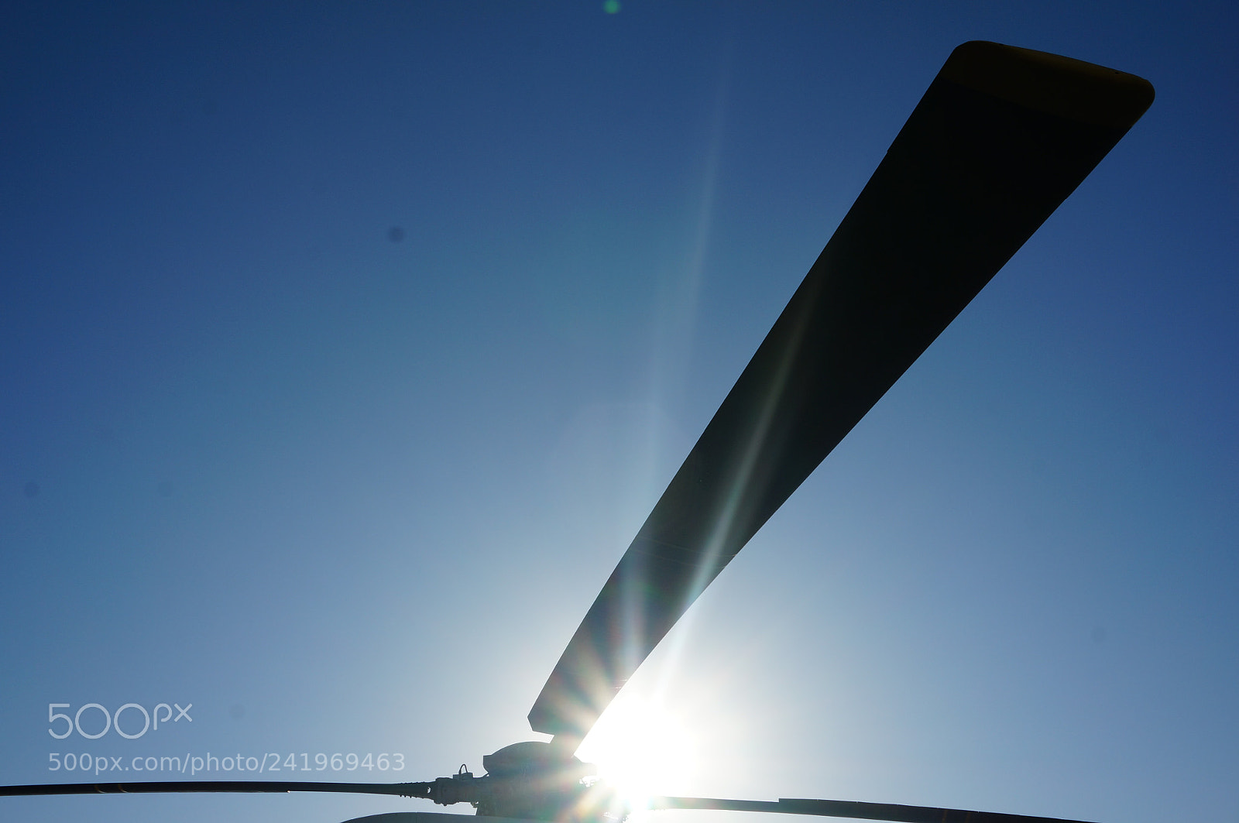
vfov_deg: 32.9
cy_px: 412
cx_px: 620
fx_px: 1392
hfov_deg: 48.0
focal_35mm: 40
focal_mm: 27
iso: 100
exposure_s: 1/320
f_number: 13
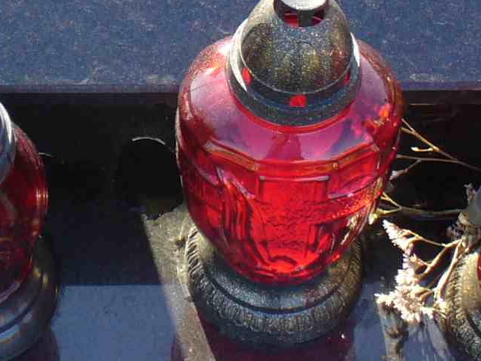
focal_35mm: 147
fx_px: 2043
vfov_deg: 10.0
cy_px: -16
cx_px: 146
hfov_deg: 13.4
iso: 80
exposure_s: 1/125
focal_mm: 6.1
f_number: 2.8
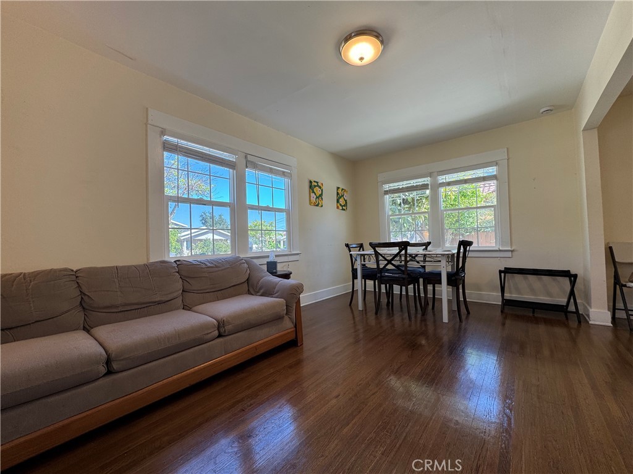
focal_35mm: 14
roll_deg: +0.9
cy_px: 237
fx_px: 256
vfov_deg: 85.7
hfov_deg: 102.1
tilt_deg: +1.1
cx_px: 316
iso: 50
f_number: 2.2
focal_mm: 2.22
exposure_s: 1/120
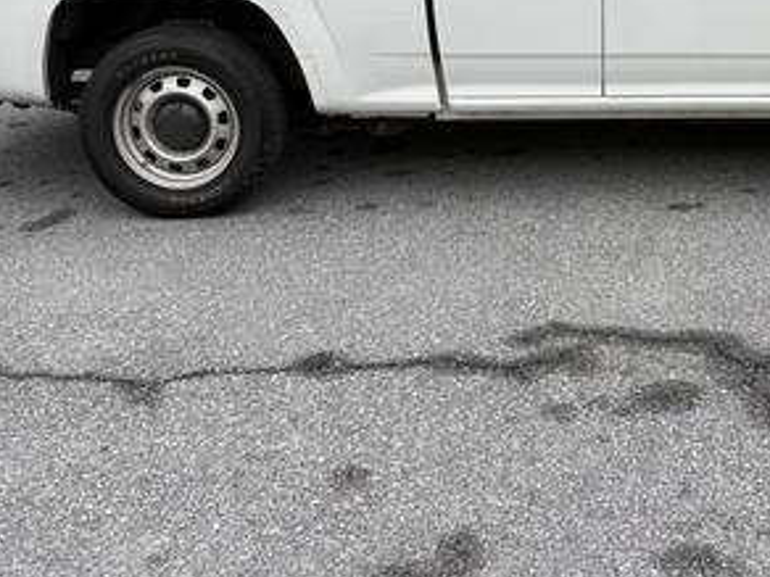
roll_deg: +1.4
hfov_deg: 32.8
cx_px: 622
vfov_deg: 24.2
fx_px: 1268
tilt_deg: -9.5
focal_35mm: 57
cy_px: -37
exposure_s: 1/472
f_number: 1.6
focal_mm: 5.96
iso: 50
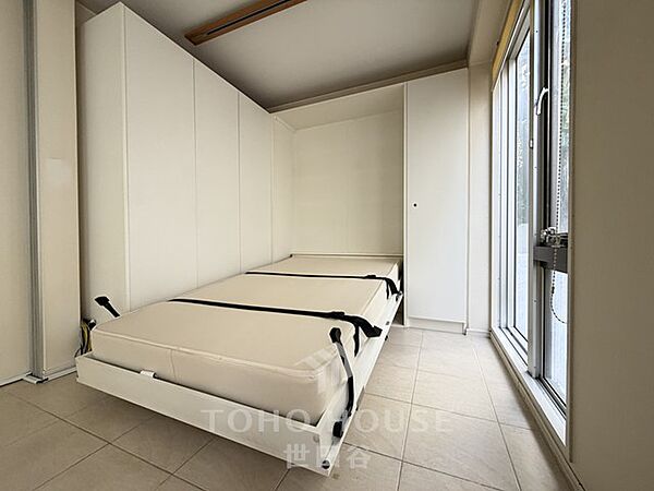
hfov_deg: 102.1
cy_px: 246
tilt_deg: -0.3
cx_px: 327
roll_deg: +0.6
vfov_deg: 85.7
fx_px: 265
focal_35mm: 14
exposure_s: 1/50
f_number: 2.2
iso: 200
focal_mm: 2.22
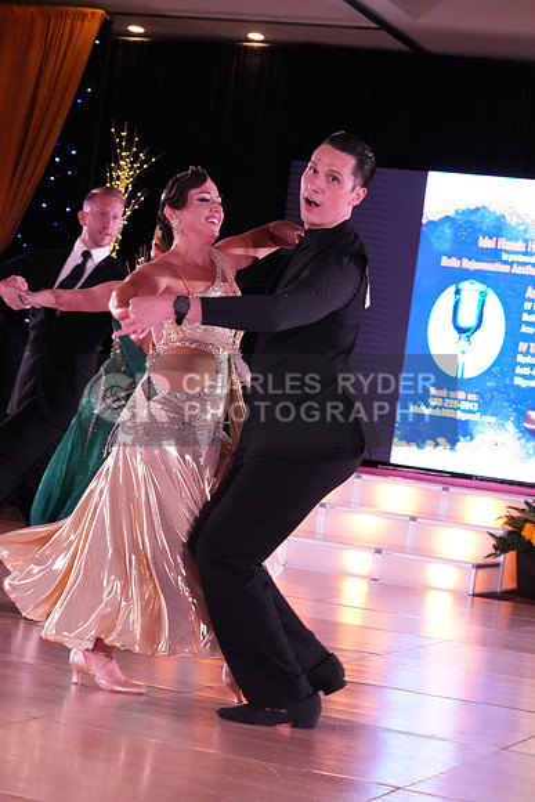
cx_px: 268
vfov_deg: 23.1
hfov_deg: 15.5
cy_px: 401
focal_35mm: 88
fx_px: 1960
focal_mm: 59
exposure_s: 1/400
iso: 6400
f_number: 5.6
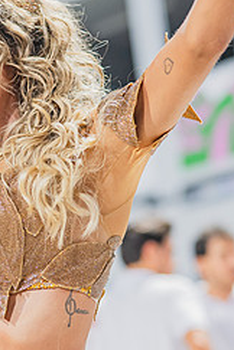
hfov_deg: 9.8
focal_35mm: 139
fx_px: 1355
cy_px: 180
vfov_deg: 14.8
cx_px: 30
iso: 1600
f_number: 1.6
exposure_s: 1/1000
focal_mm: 50
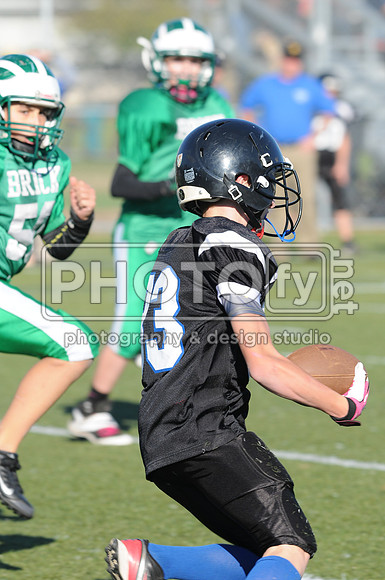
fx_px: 7240
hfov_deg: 3.0
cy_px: 290
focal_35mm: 450
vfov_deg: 4.6
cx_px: 192
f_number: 7.1
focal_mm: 300
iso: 200
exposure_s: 1/500
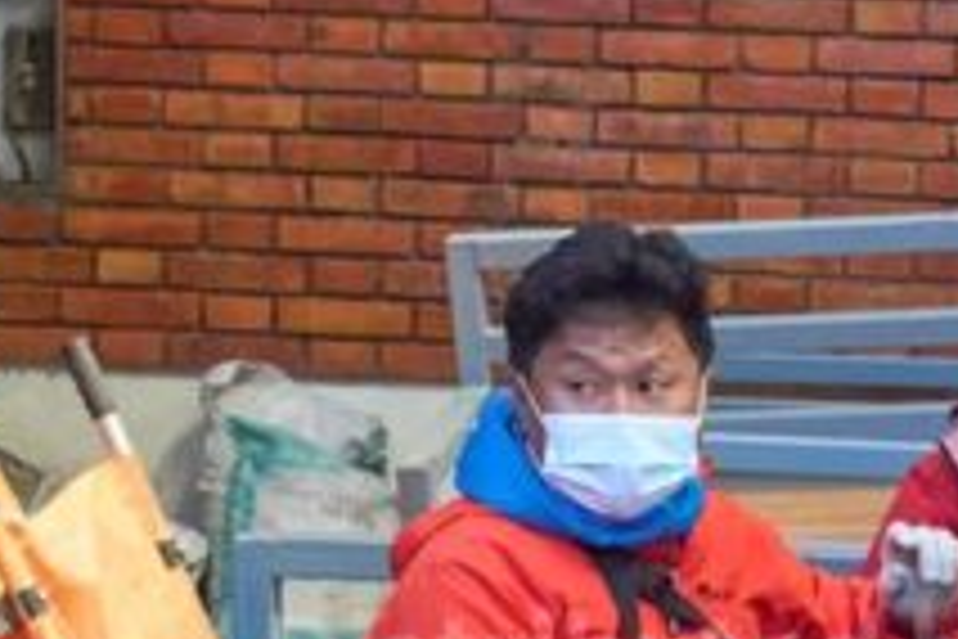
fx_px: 4417
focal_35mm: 166
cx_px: 1300
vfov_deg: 8.2
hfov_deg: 12.0
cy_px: 778
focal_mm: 31
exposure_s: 1/1000
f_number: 4
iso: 1000
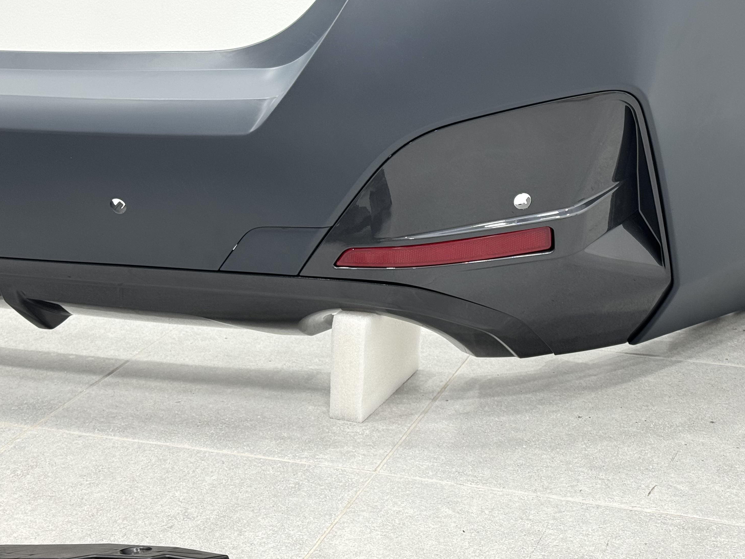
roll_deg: +0.2
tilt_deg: -14.4
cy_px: 191
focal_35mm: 66
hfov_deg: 29.3
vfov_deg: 22.2
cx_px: 461
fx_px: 1420
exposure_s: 1/108
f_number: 1.78
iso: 50
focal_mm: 6.76
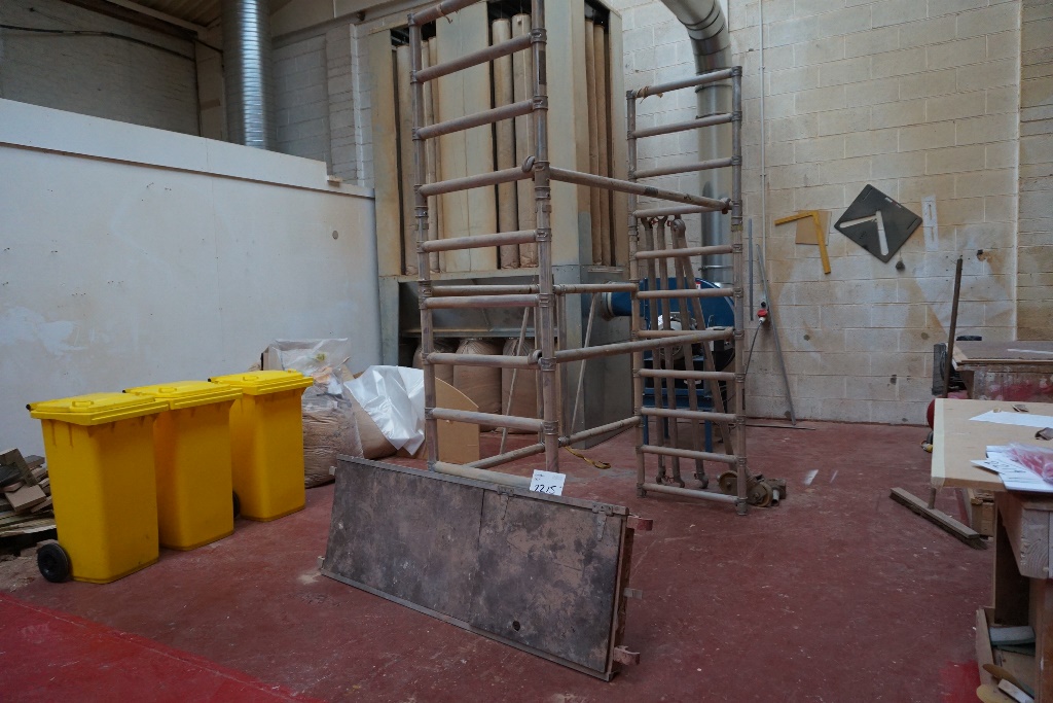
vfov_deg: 53.1
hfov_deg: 73.7
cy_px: 352
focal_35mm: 24
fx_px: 702
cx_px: 526
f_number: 4
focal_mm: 16
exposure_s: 1/160
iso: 1600
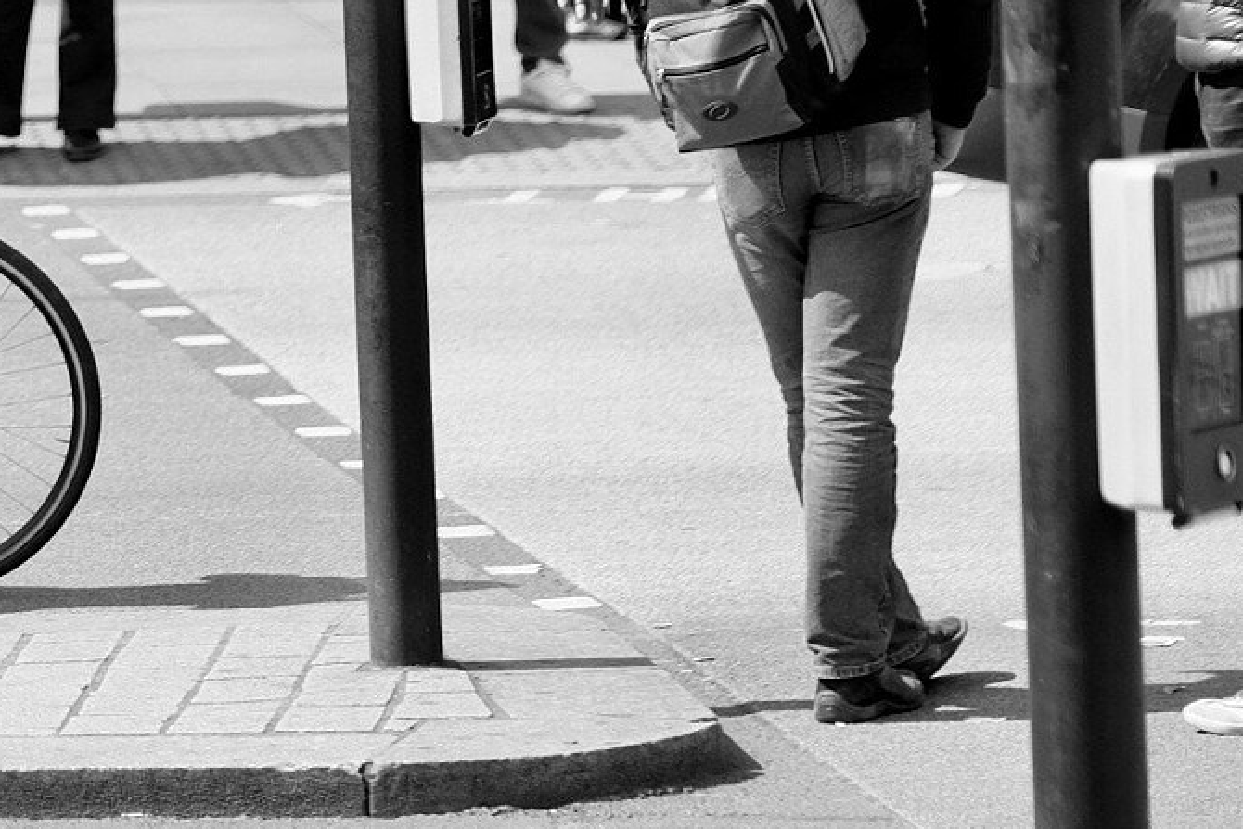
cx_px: -130
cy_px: -68
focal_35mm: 313
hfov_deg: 6.6
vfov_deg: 4.4
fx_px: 10809
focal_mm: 87.1
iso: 400
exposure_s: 1/2500
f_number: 2.8
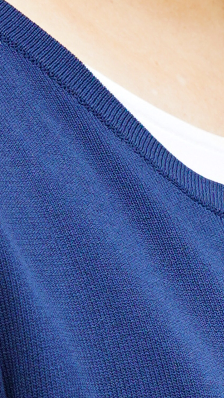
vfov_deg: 6.9
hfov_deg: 3.9
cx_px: 163
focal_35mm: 310
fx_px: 3274
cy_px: -56
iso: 100
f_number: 3.5
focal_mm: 63
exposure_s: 1/100
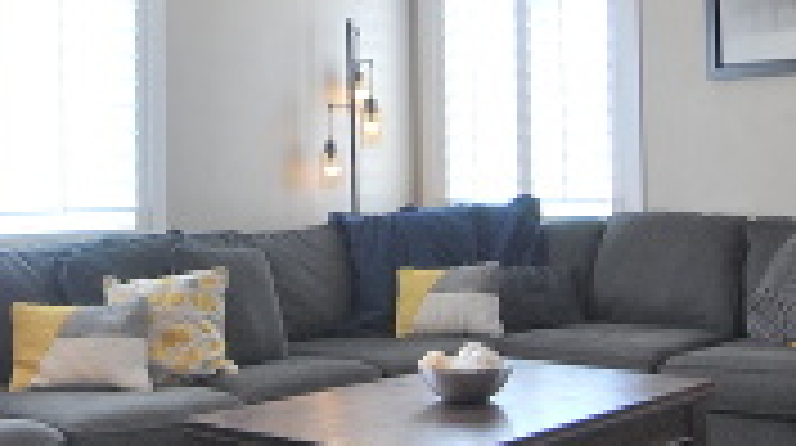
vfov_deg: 20.9
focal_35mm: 57
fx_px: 1201
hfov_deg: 36.5
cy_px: 162
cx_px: 310
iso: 200
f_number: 3.5
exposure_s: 1/50
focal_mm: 10
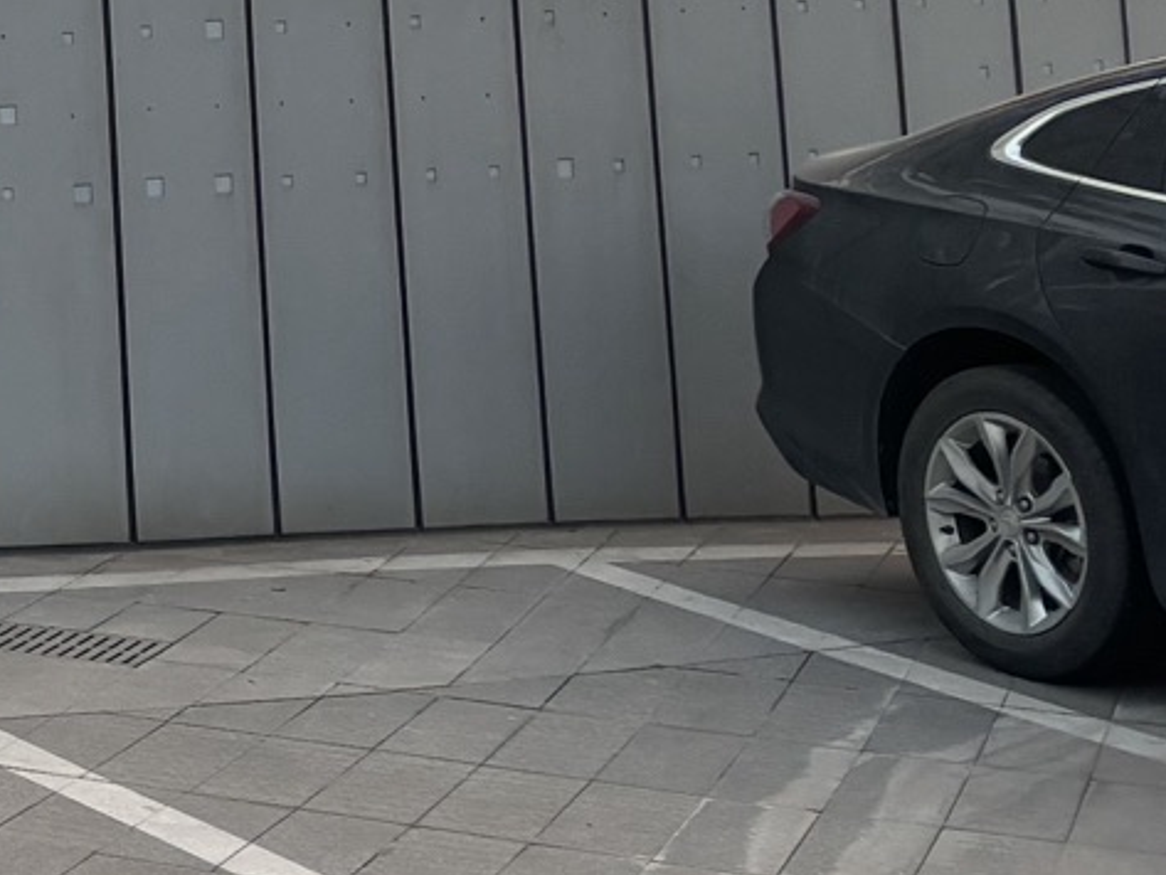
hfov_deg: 15.0
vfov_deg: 12.4
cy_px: -658
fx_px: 3706
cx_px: -1072
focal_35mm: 110
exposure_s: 1/458
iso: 50
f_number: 1.6
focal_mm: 5.96
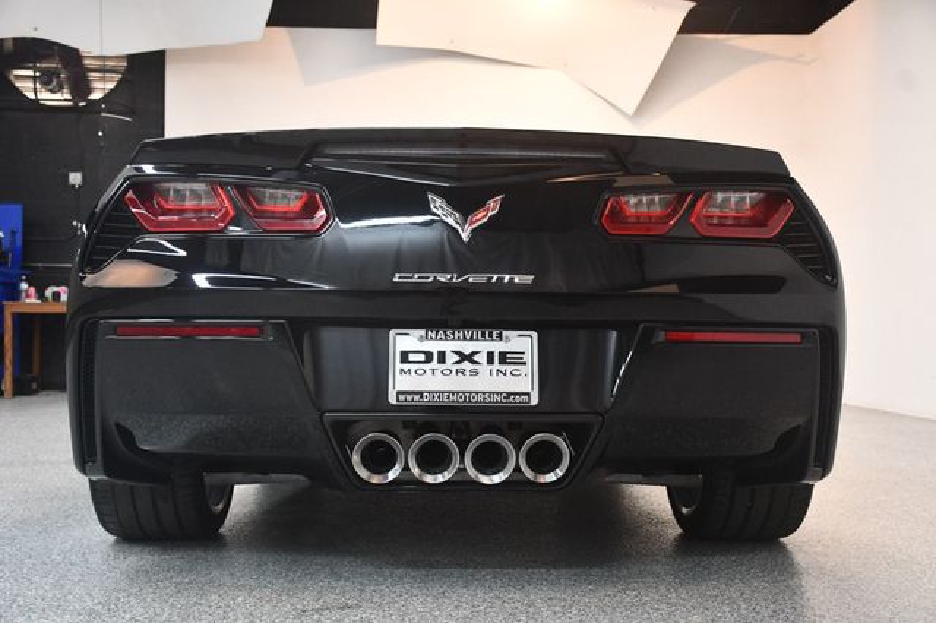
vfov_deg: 29.8
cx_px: 468
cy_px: 312
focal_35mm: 45
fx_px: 1169
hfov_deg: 43.6
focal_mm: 30
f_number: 4
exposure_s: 1/125
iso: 3200
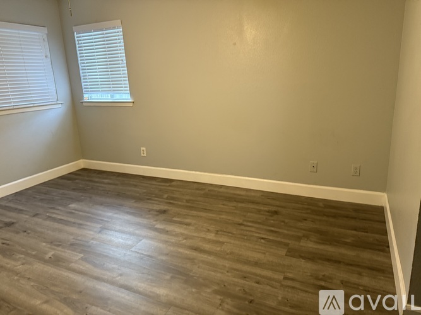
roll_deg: +2.0
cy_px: 158
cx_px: 210
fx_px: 292
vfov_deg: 56.8
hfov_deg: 71.6
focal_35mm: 24
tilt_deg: -12.4
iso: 400
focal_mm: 6.76
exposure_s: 1/60
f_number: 1.78
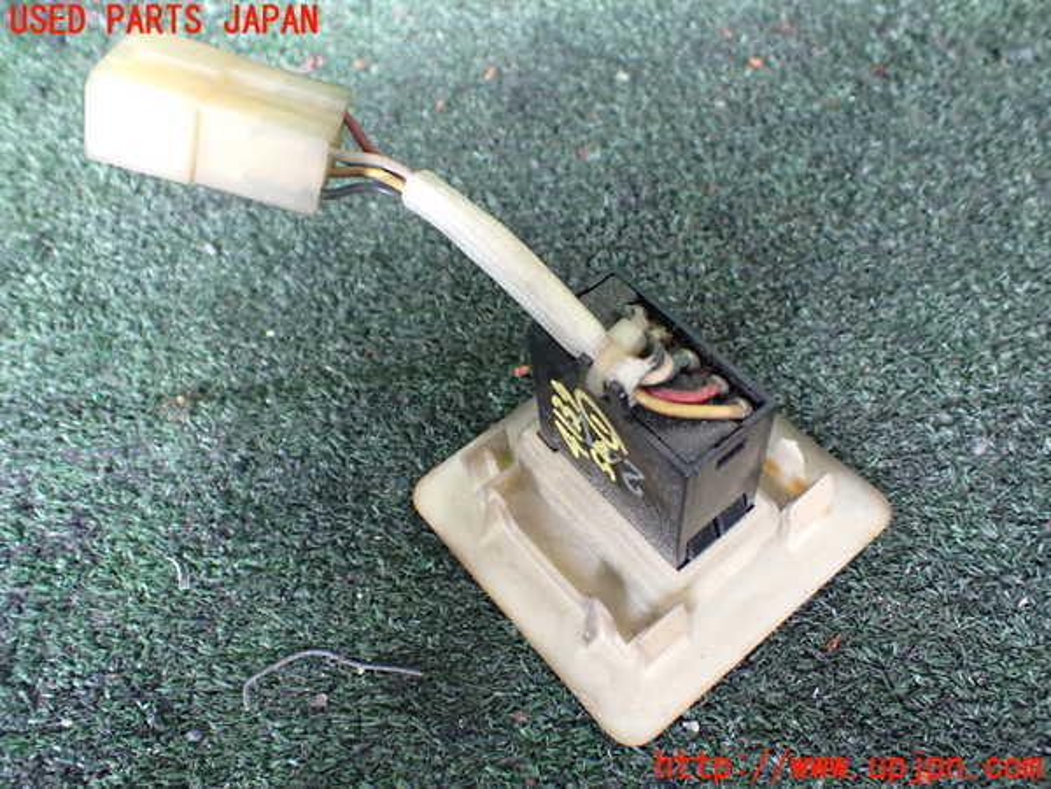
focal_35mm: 30
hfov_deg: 60.0
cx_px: 526
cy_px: 394
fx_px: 911
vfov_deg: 46.8
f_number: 2.3
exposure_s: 1/125
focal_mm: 5.4
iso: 800
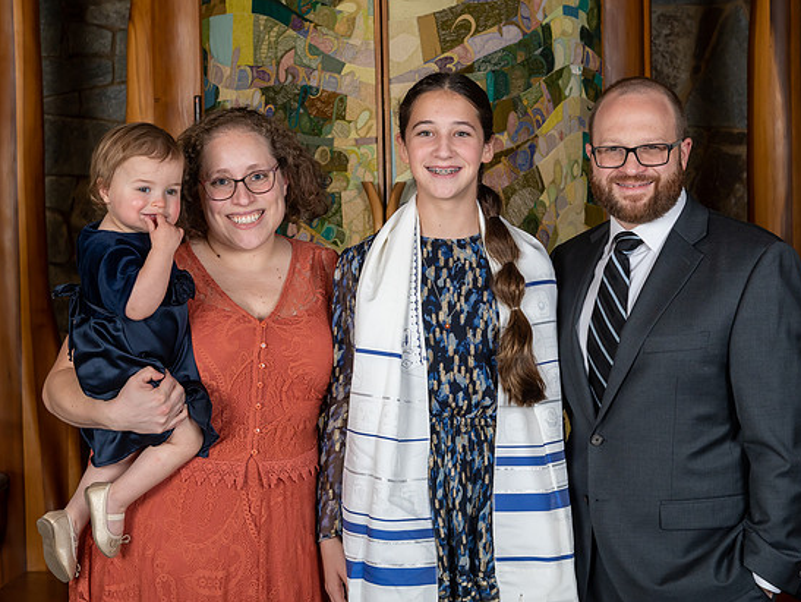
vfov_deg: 21.6
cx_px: 446
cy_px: 301
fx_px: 1575
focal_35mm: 68
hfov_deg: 28.5
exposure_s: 1/250
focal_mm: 40
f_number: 6.3
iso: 320
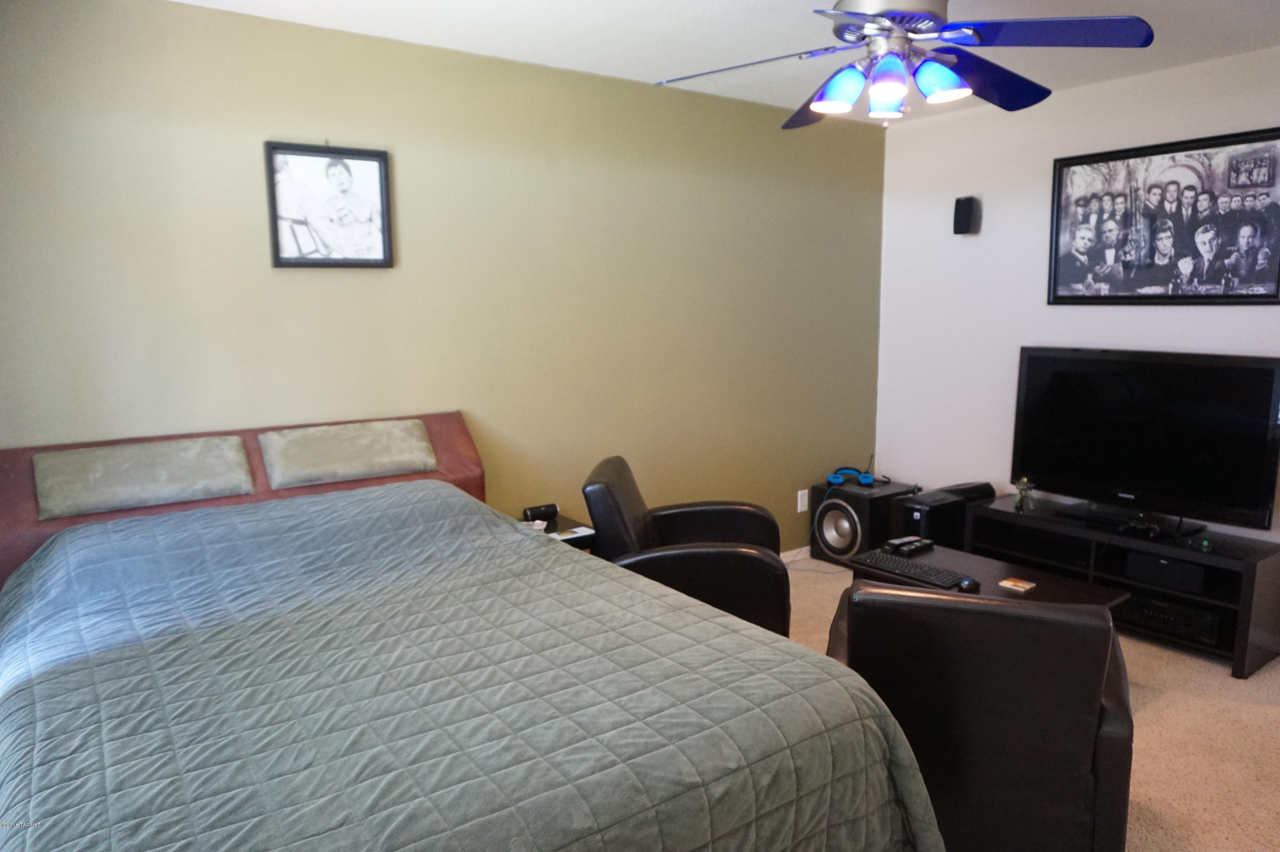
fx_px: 853
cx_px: 640
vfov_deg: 53.1
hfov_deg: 73.8
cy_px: 426
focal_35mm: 24
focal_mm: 16
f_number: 3.5
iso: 2000
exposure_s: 1/40
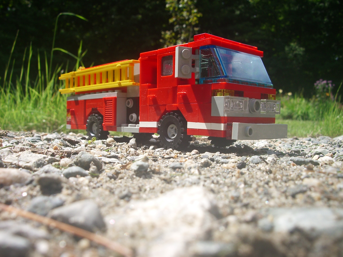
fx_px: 347
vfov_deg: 40.7
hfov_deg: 52.6
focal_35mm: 35
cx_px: 172
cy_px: 128
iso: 80
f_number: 4.3
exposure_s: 1/320
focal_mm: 5.8
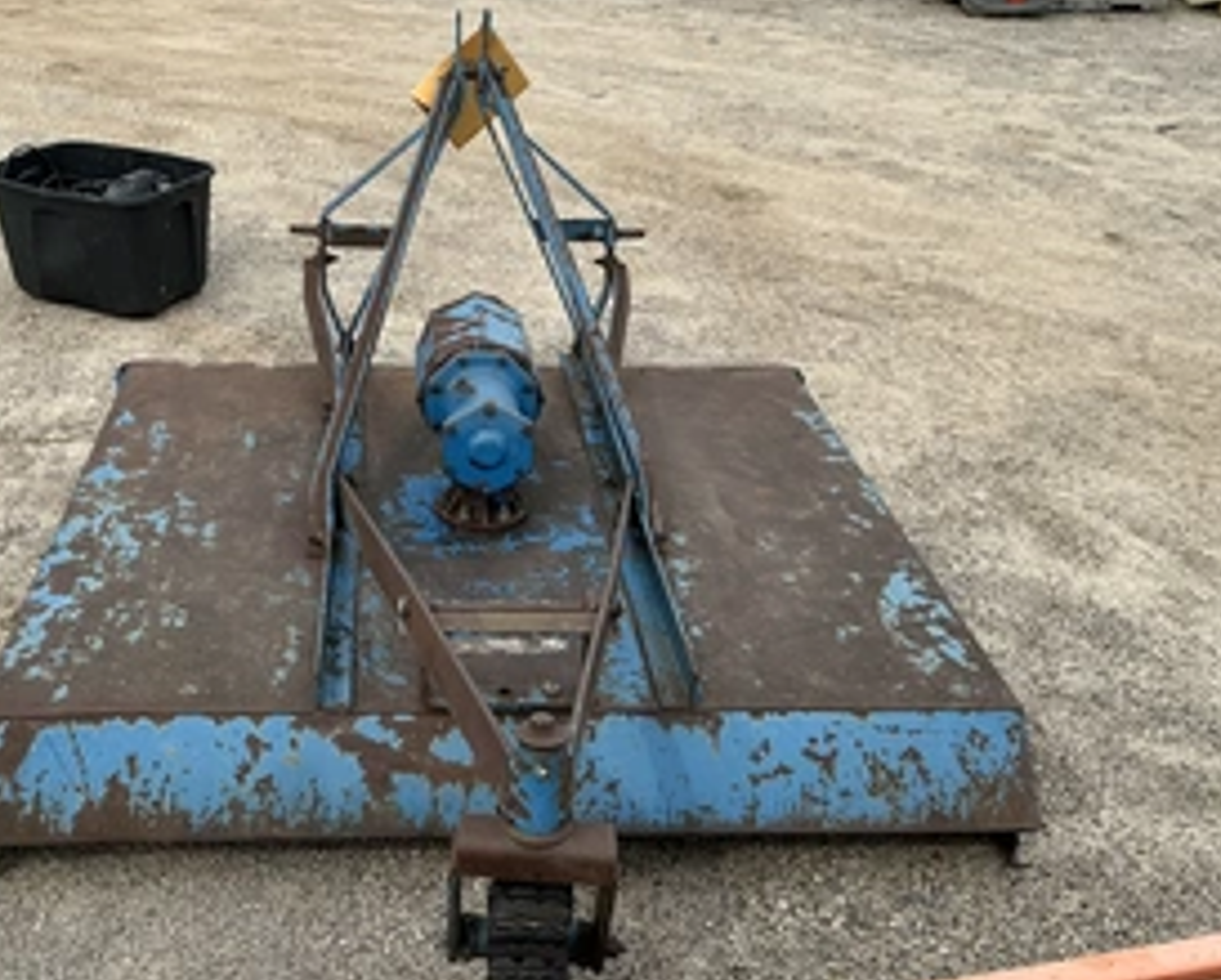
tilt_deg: -26.3
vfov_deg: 37.4
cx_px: 470
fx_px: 1447
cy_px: 479
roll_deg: +2.4
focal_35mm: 40
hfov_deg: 45.4
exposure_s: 1/1195
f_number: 1.8
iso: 25
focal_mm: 3
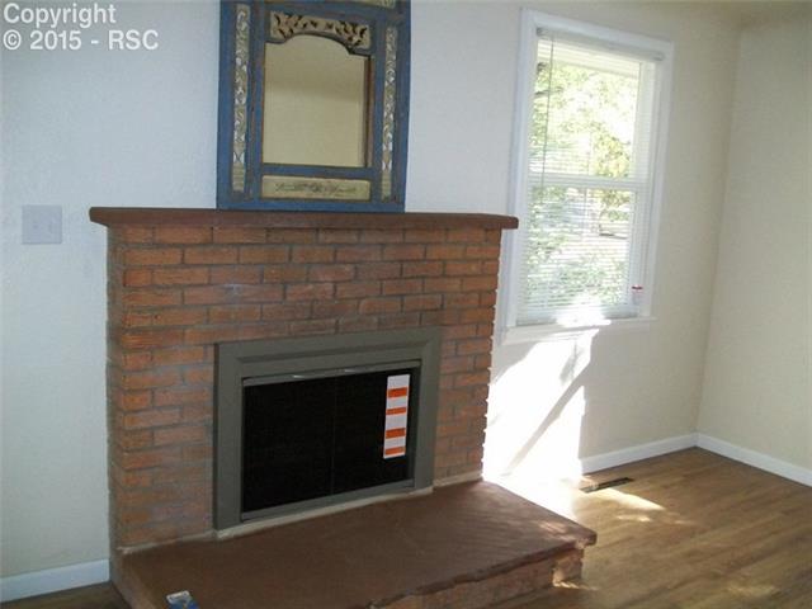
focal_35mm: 36
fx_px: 844
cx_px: 406
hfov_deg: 51.4
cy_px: 304
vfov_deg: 39.7
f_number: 2.7
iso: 160
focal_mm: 6
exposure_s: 1/60
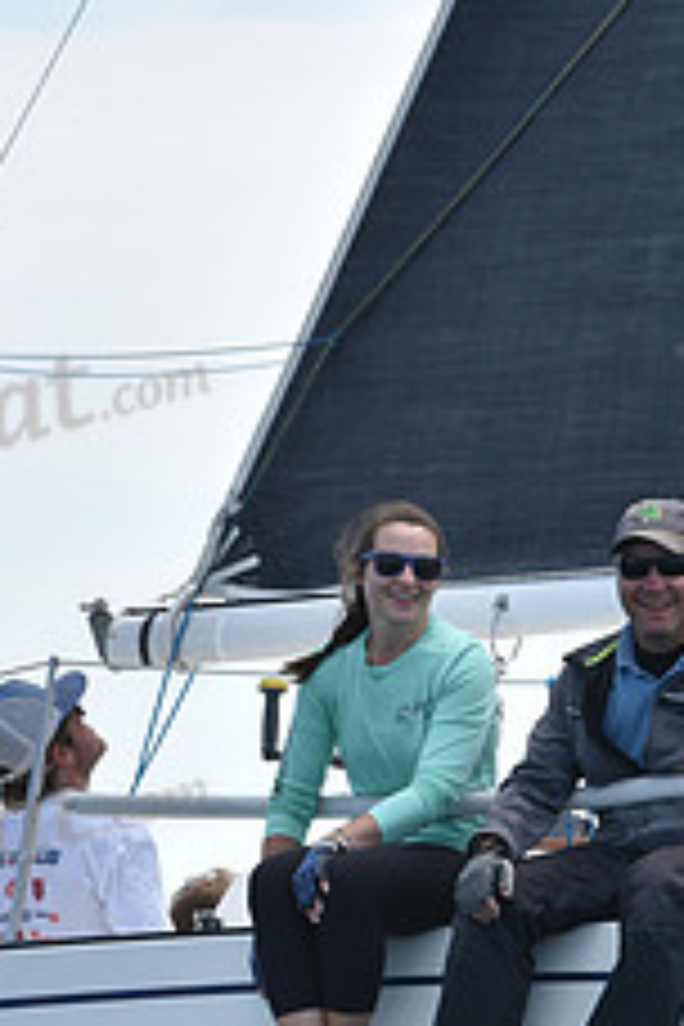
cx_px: 443
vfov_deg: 4.8
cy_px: 1030
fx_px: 12340
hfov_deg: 3.2
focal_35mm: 433
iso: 320
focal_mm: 170
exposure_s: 1/1000
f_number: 7.1
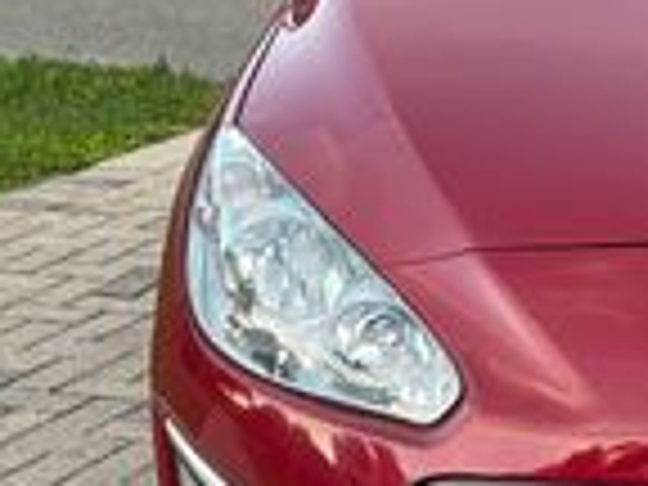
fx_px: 2939
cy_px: 212
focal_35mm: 157
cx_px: 873
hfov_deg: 12.2
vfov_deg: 9.5
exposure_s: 1/76
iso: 80
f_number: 1.78
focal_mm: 6.86
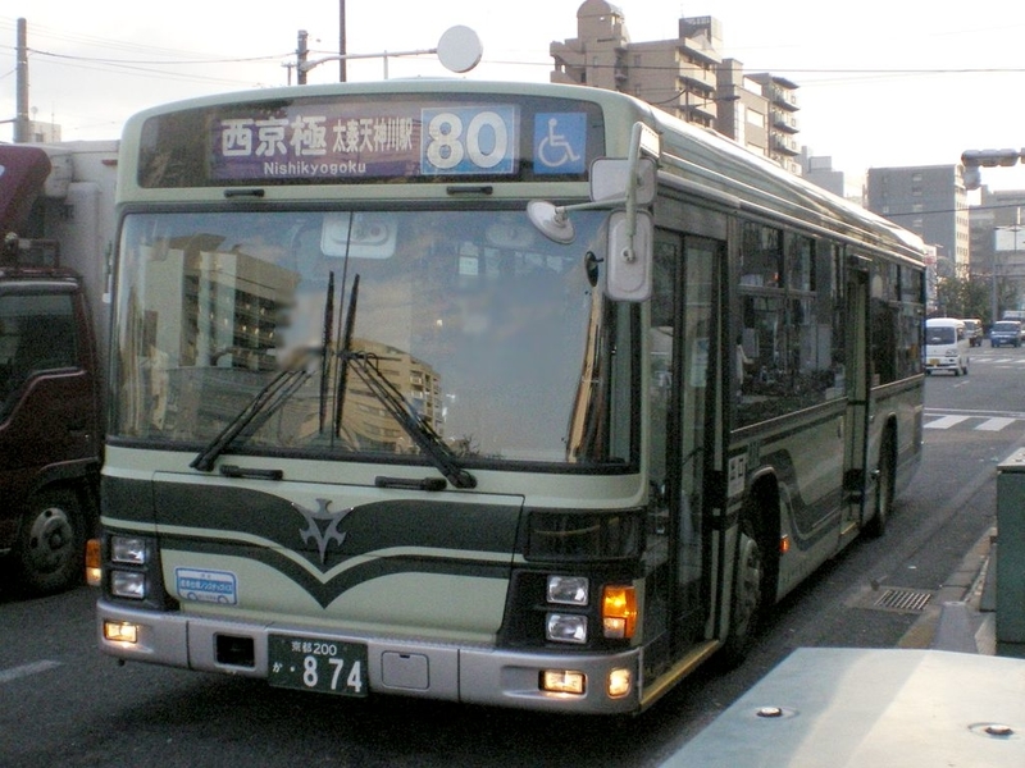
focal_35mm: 38
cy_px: 384
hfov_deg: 49.0
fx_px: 1125
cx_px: 512
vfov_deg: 37.7
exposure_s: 1/640
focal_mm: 6.3
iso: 400
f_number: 4.6
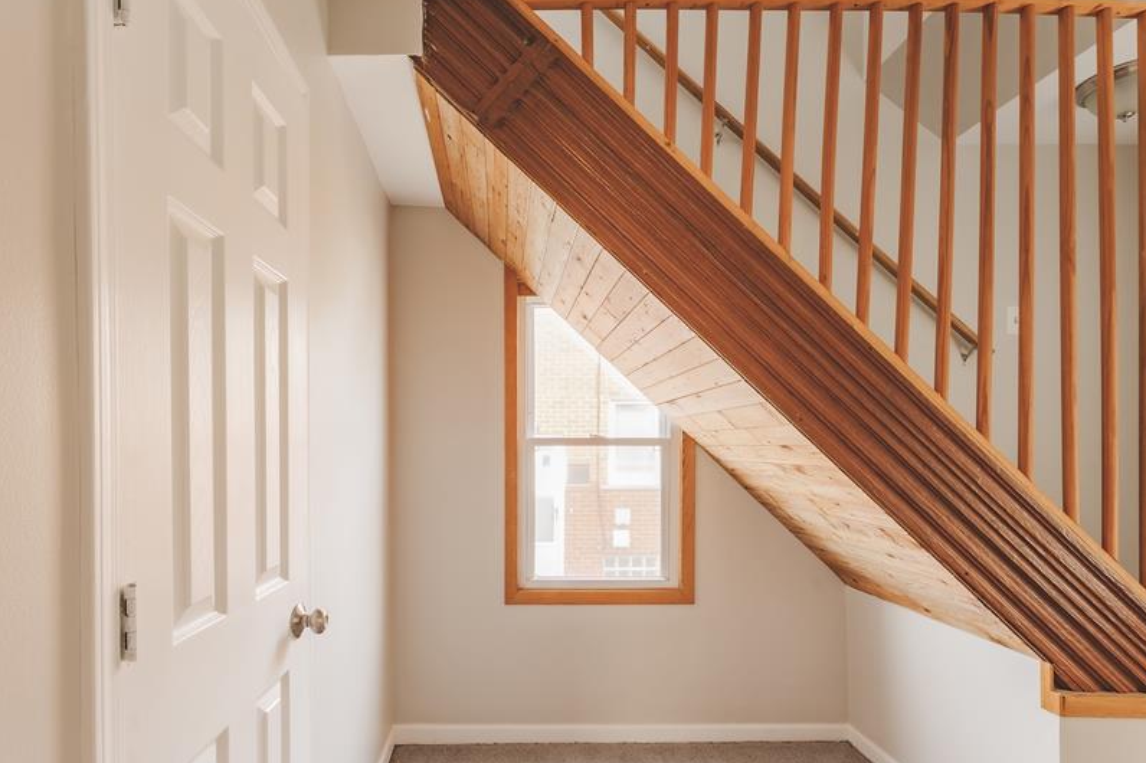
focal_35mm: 18
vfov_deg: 66.8
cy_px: 452
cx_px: 517
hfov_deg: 89.8
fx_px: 573
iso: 250
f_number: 13
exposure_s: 1/8
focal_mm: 14
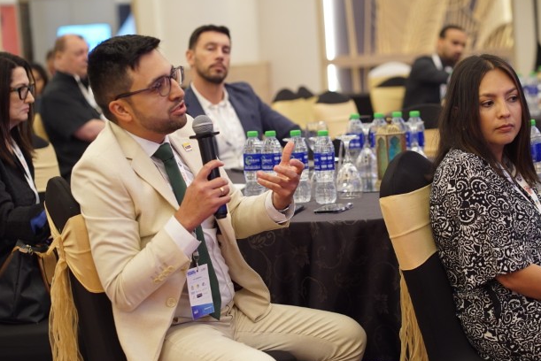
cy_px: 159
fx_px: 1503
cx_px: 303
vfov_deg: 13.7
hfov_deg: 20.4
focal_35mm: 100
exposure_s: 1/160
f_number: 3.2
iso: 1600
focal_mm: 85
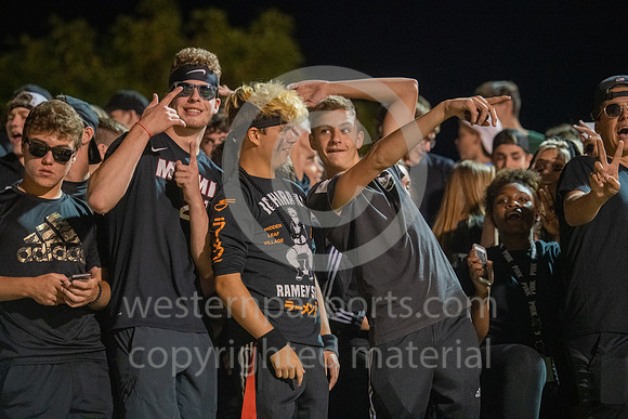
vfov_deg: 11.0
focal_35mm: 125
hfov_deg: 16.4
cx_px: 314
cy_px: 210
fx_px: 2181
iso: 6400
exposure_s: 1/400
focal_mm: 125
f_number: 2.8
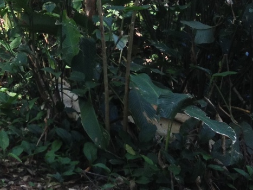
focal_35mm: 120
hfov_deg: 14.7
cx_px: -176
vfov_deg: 11.7
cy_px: -105
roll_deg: +0.3
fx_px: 877
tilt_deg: +0.6
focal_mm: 4.28
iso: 50
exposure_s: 1/120
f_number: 2.4
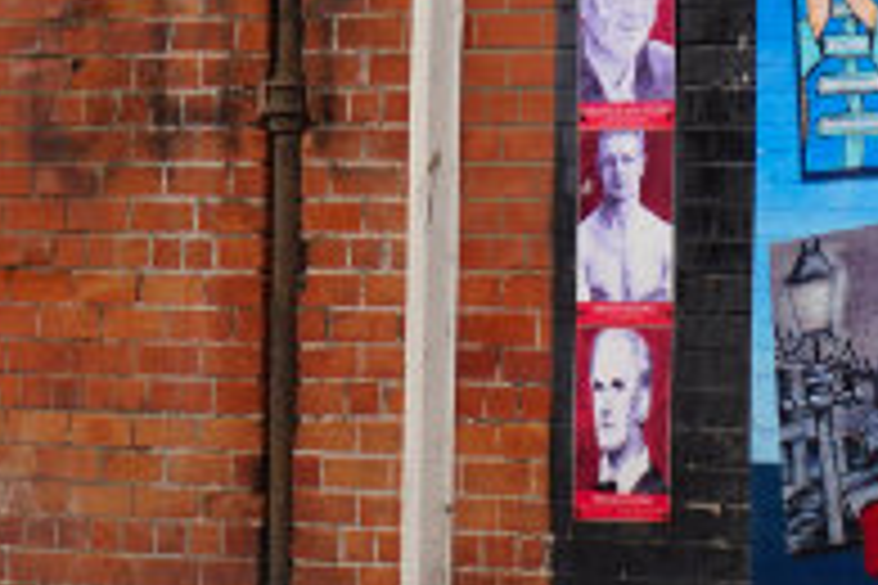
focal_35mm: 271
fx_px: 6609
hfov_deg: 7.5
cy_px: 97
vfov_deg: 5.1
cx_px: 1369
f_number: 6.3
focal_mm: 44
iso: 100
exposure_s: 1/80
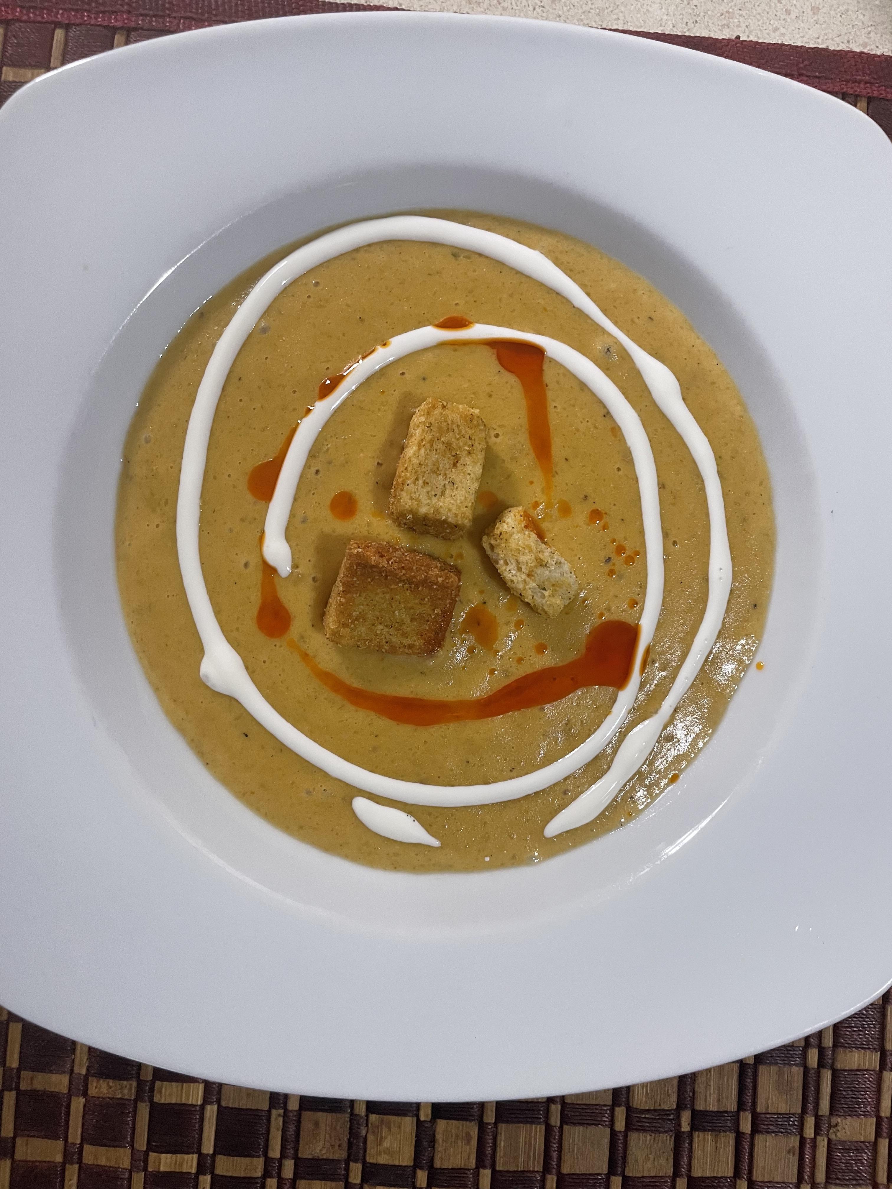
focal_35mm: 26
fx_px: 893
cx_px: 446
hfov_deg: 53.1
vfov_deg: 67.3
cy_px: 594
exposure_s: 1/60
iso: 250
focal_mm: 4.2
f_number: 1.6
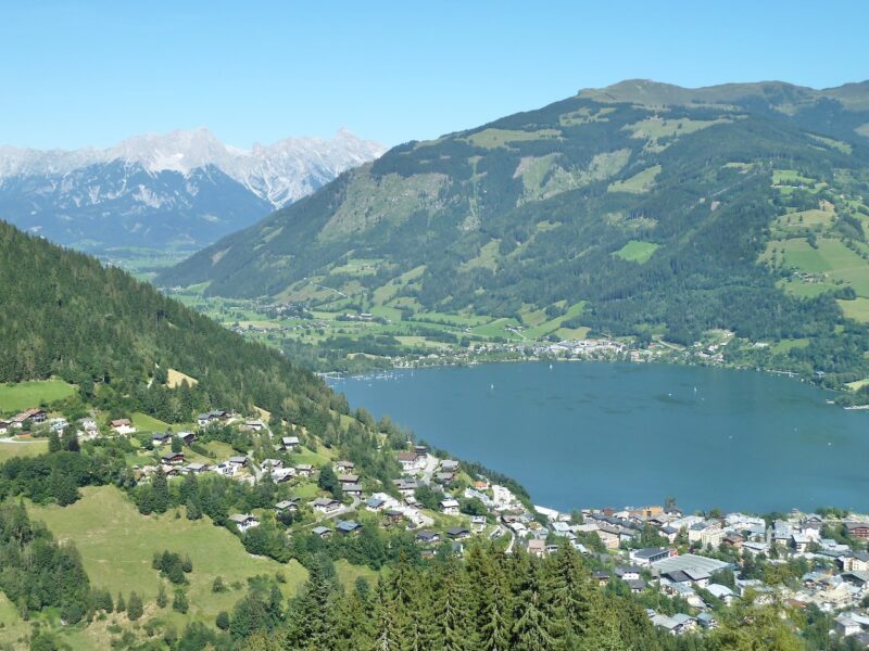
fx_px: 1205
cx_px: 434
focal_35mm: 48
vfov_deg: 30.3
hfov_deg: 39.7
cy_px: 326
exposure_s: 1/400
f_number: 4
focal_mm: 7.9
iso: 80
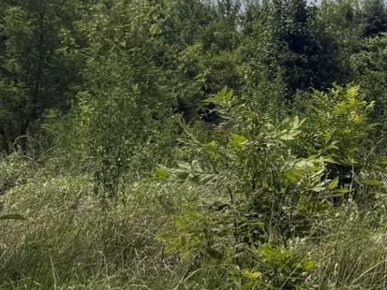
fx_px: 1331
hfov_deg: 15.2
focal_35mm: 119
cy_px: 94
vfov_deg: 12.4
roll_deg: +1.2
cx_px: 595
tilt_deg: +2.0
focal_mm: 6.76
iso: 80
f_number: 1.78
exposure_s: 1/10309
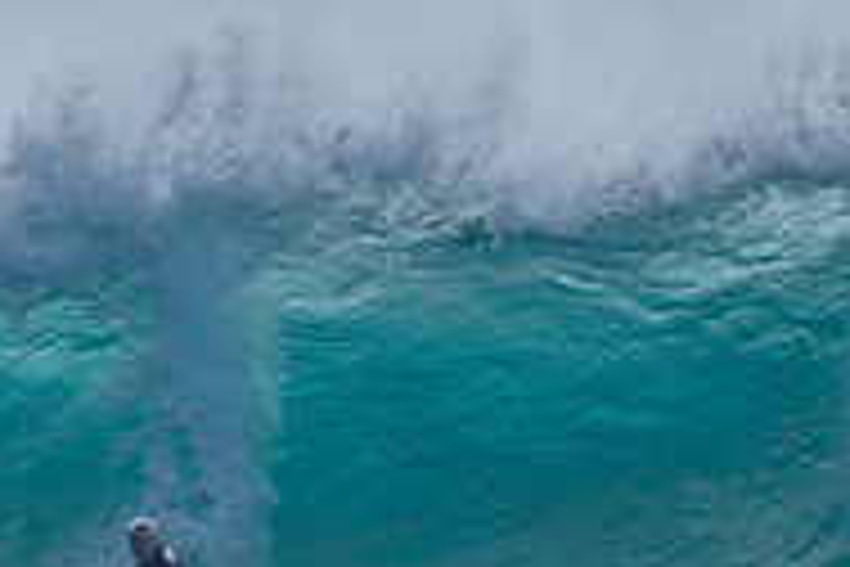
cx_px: 432
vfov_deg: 0.6
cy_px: 691
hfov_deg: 0.8
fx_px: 58008
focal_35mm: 2457
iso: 180
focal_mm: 800
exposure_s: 1/2000
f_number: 6.3
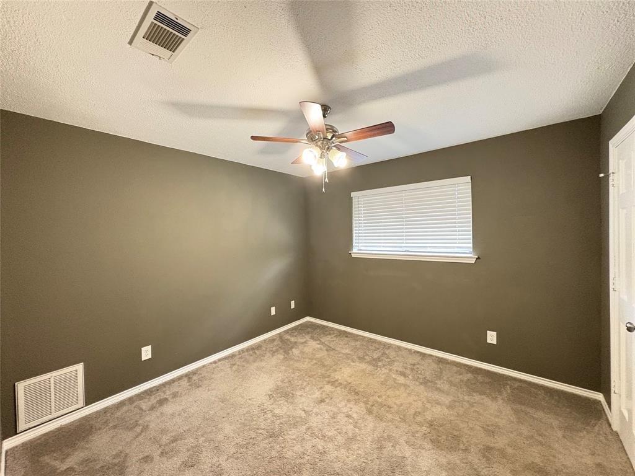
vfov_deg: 85.7
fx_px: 257
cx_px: 318
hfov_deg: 102.1
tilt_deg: -0.9
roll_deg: +1.8
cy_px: 238
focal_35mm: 14
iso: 800
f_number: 2.2
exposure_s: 1/60
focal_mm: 2.22
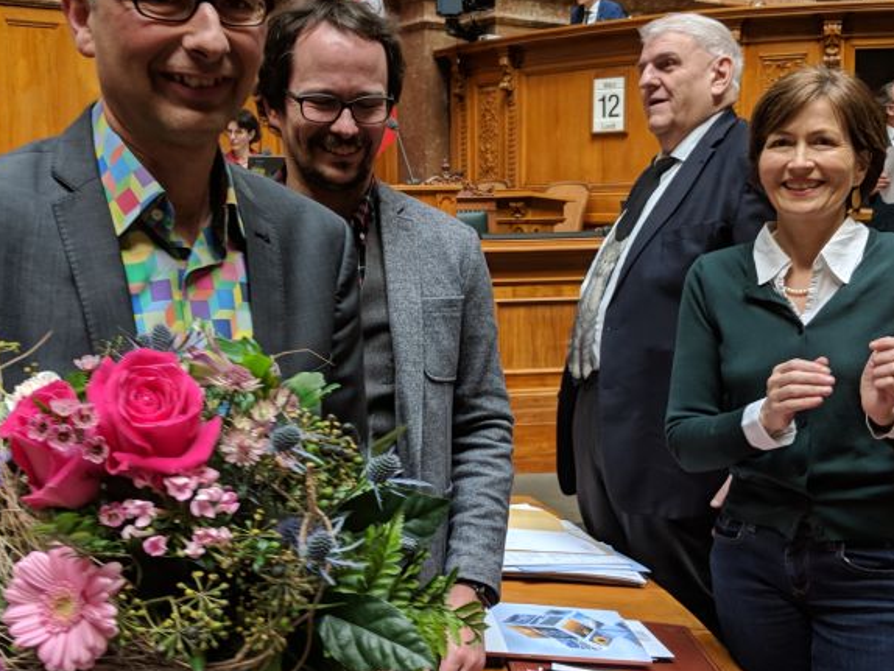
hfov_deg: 40.4
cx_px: 438
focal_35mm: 47
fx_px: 1214
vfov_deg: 30.9
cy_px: 313
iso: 91
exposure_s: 1/100
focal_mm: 4.44
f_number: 1.8
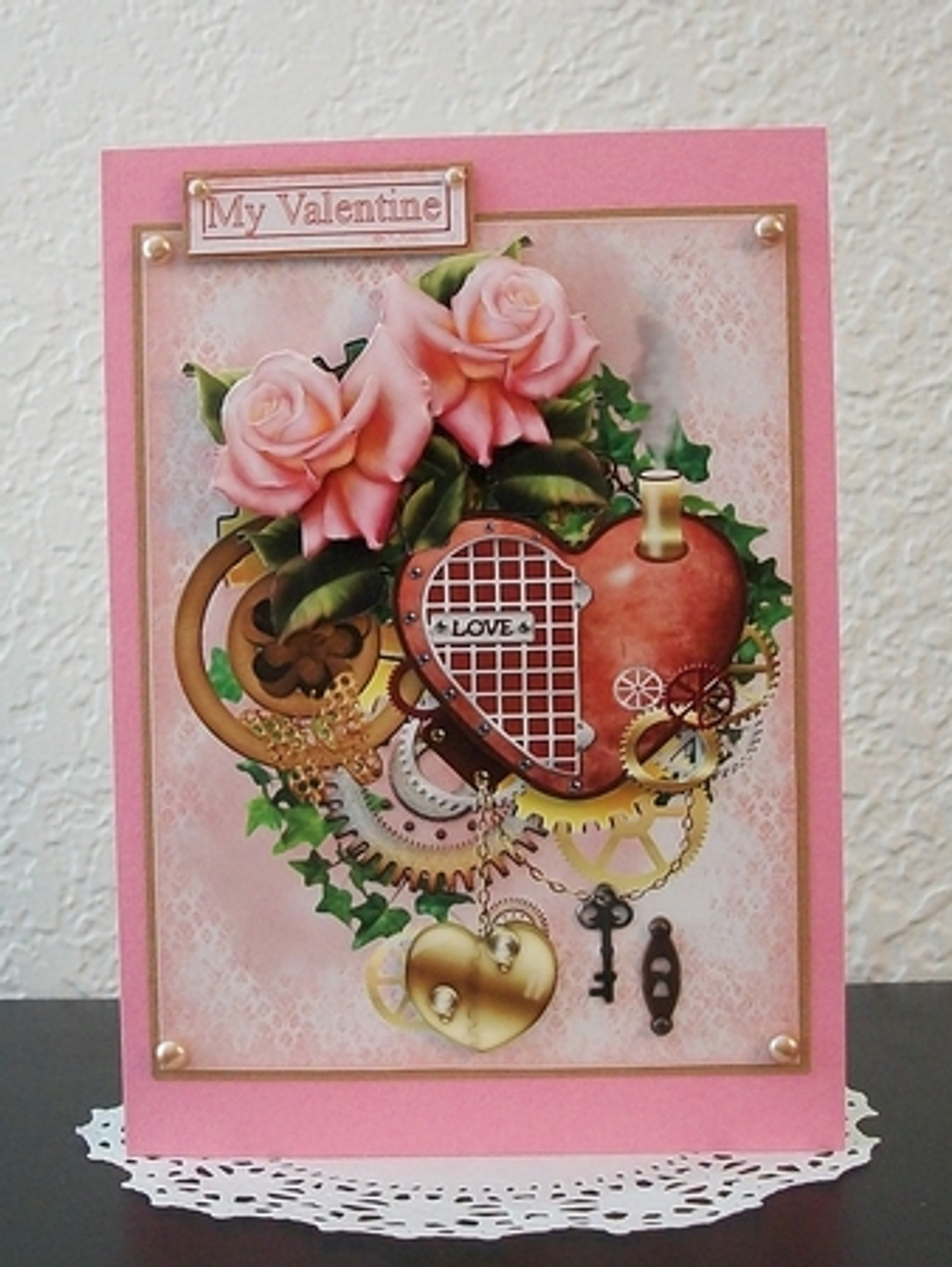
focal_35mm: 32
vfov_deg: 56.8
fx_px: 1172
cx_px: 476
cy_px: 634
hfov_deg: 44.2
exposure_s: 1/8
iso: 220
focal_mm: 5.7
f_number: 2.9
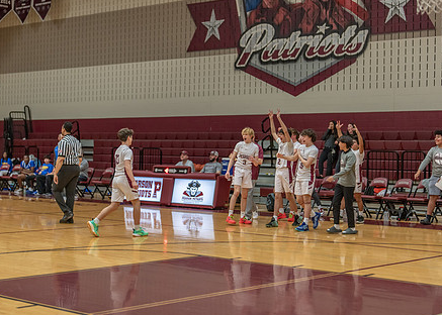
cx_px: 192
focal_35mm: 70
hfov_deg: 28.2
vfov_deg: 20.4
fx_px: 879
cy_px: 142
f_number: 1.2
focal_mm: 50
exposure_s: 1/1000
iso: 640
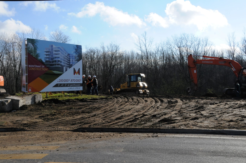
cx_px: 123
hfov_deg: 49.6
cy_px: 82
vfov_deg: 34.1
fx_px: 266
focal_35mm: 39
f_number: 14
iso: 1000
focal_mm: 26
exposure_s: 1/800
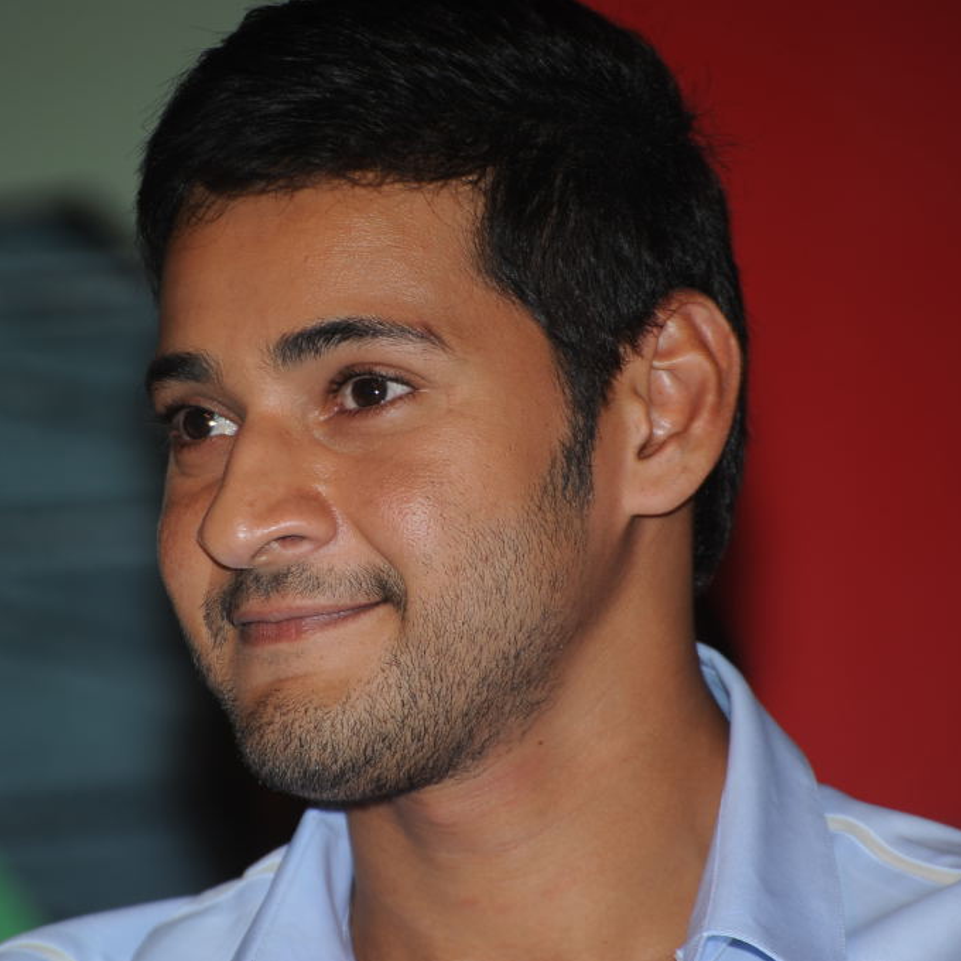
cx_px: 359
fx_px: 12061
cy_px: 480
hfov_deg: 4.6
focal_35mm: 384
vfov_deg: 4.6
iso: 200
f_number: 6.3
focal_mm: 300
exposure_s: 1/125
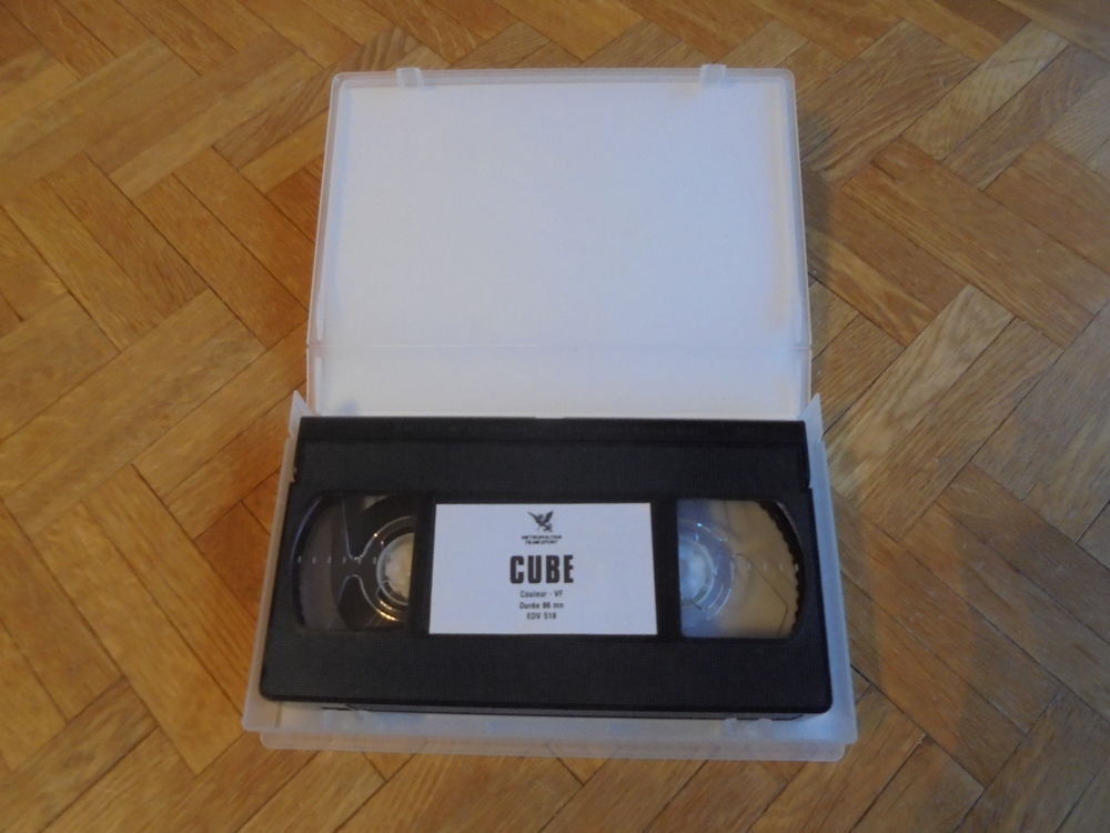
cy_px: 416
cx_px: 555
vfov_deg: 53.1
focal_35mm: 26
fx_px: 834
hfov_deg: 67.3
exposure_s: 1/13
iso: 400
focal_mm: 4.6
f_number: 3.5
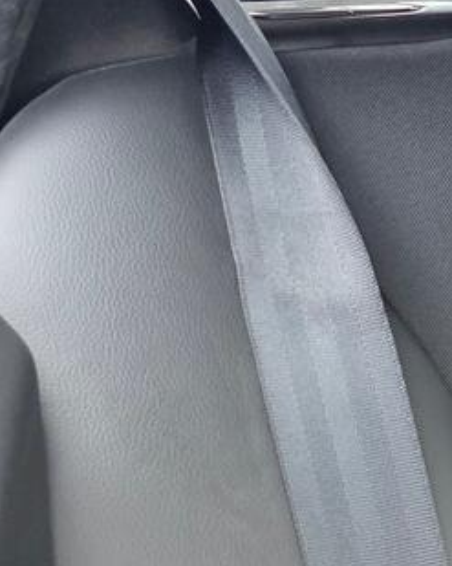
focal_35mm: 93
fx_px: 1556
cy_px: 421
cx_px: 1054
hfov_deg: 13.0
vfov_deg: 20.4
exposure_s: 1/120
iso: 400
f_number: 1.7
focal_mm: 6.3
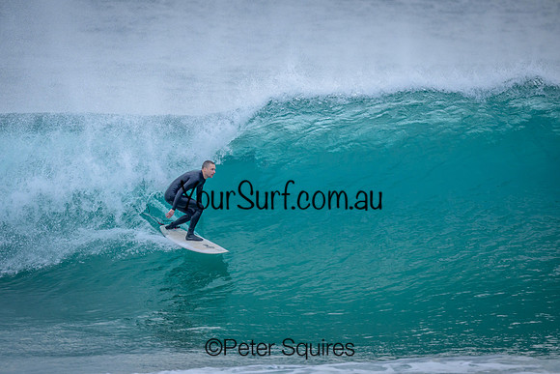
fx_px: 14116
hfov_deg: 2.3
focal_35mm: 907
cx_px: 250
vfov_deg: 1.5
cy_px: 162
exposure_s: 1/2000
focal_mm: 800
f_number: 6.3
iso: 1100
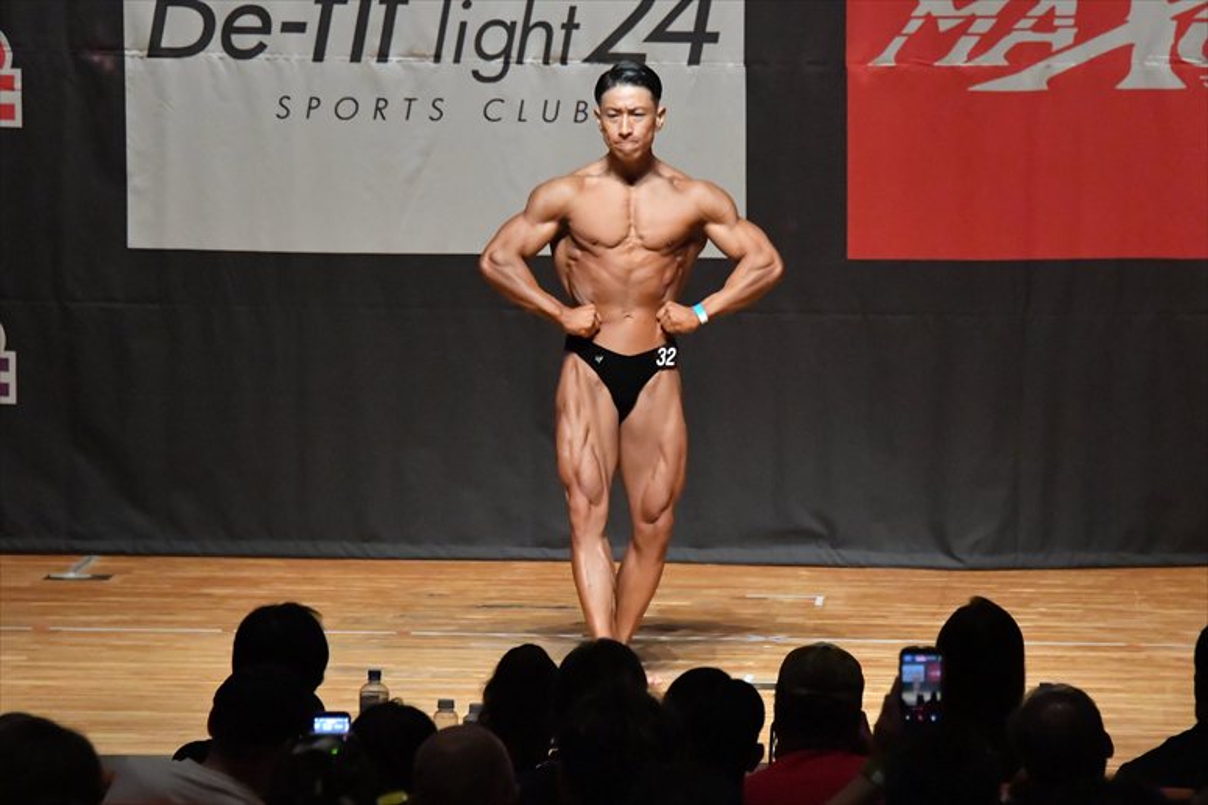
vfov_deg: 5.4
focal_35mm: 255
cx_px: 604
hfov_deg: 8.1
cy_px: 402
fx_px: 8553
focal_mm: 170
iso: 12800
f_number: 5.6
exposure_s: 1/400
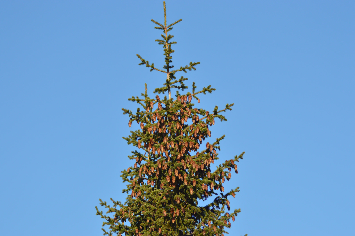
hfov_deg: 10.2
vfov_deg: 6.8
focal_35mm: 202
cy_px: 118
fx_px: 1995
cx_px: 178
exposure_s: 1/640
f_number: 5
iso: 100
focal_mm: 135
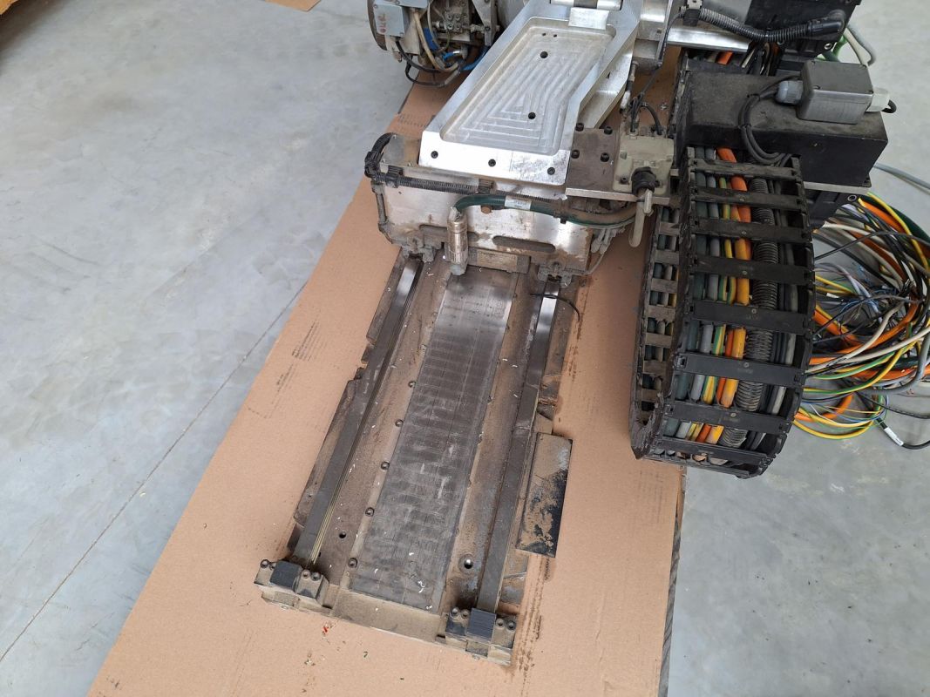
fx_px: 618
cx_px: 465
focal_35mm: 23
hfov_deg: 73.9
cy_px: 348
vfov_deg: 58.9
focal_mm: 5.54
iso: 100
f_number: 1.8
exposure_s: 1/50
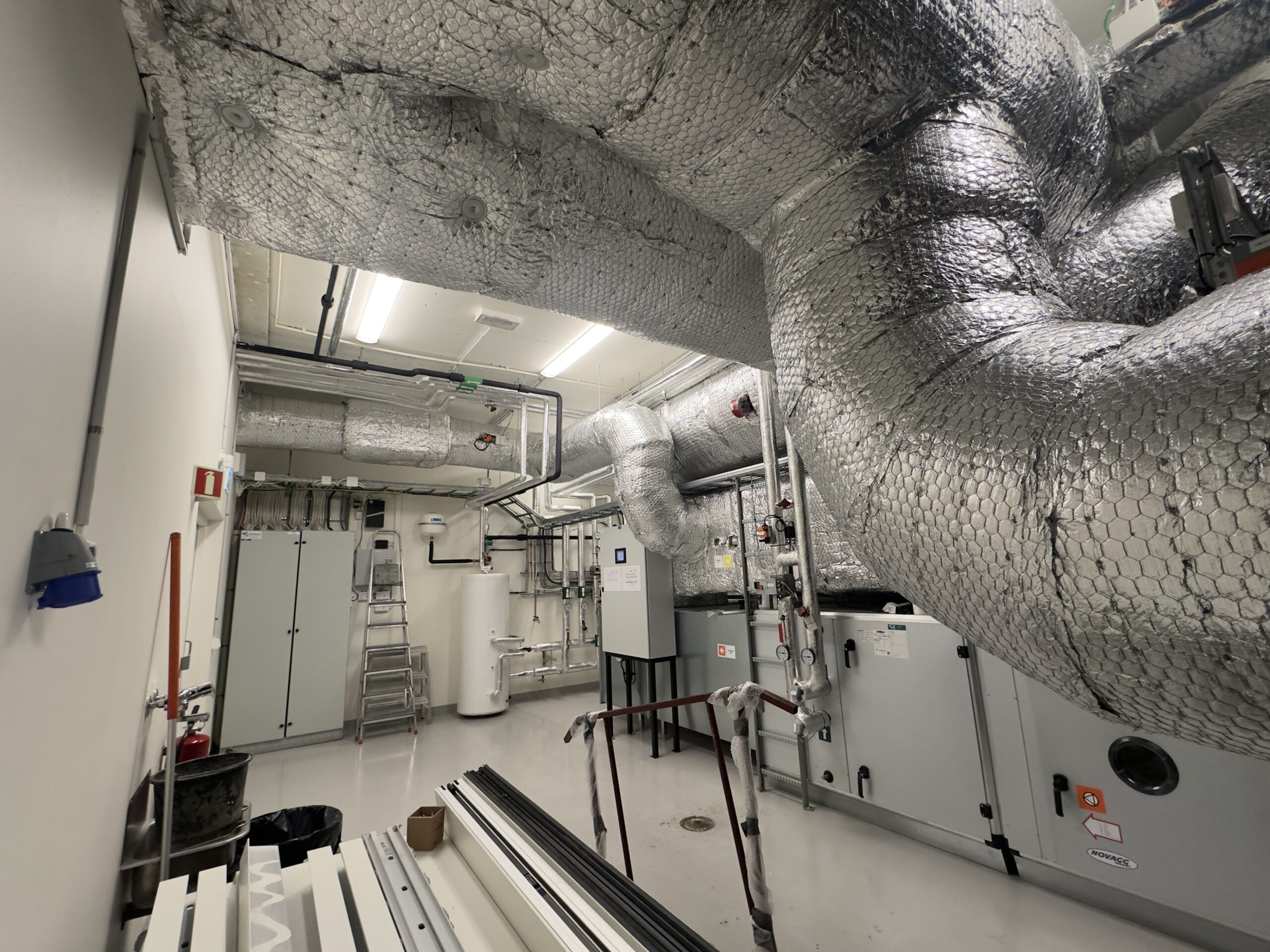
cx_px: 635
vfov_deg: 85.7
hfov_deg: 102.1
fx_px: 514
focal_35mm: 14
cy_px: 476
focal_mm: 2.22
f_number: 2.2
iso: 160
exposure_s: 1/100
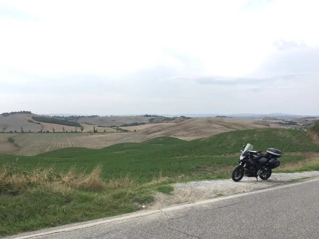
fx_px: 267
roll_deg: -2.6
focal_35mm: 29
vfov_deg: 48.2
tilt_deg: -2.0
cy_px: 120
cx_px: 160
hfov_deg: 61.7
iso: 32
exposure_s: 1/989
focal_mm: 4.15
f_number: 2.2
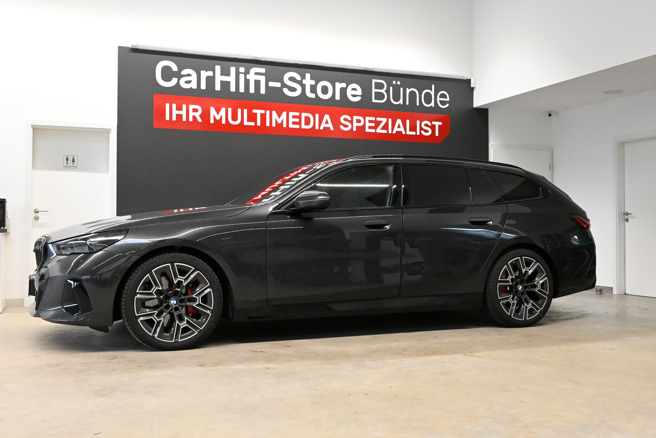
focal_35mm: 38
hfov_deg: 51.3
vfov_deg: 35.5
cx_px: 328
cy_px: 219
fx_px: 683
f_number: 8
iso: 8000
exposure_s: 1/250
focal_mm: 25
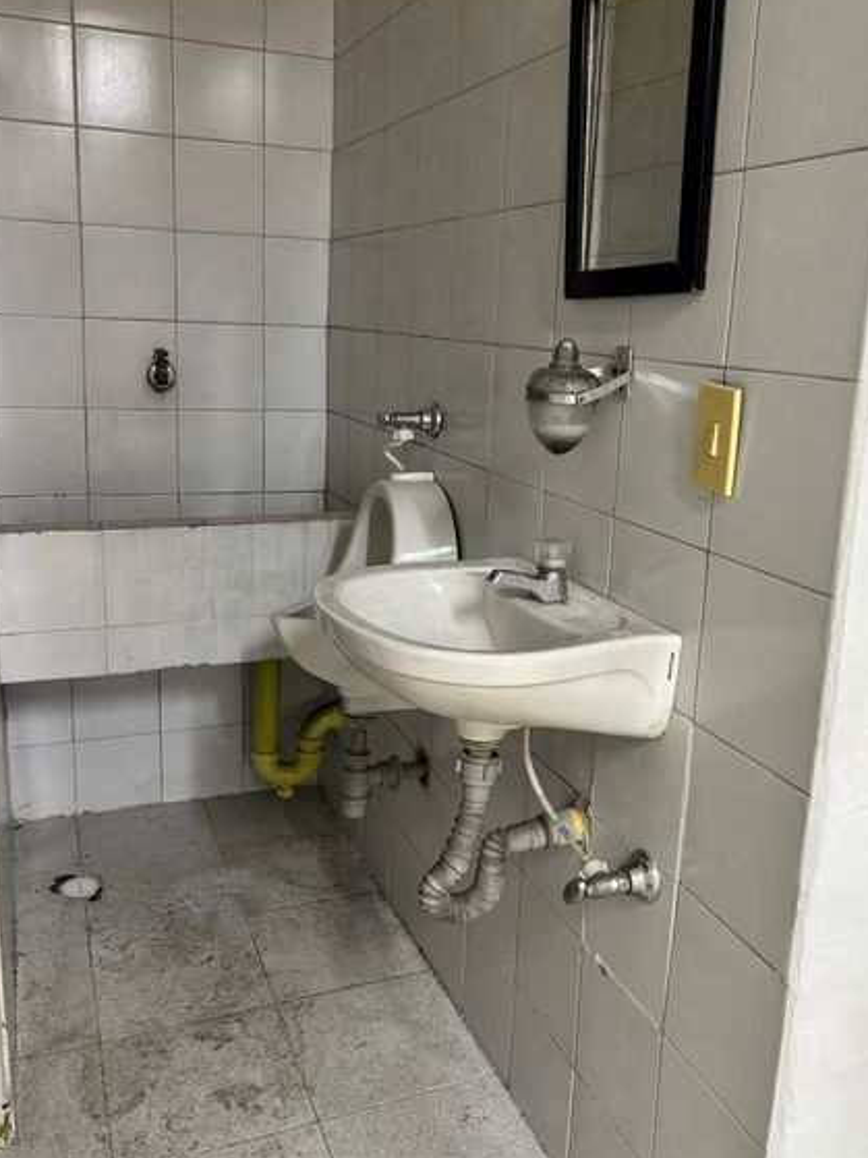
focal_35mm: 31
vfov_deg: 58.3
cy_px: 531
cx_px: 470
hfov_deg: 45.4
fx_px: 1037
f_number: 1.6
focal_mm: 5.96
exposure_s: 1/60
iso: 250
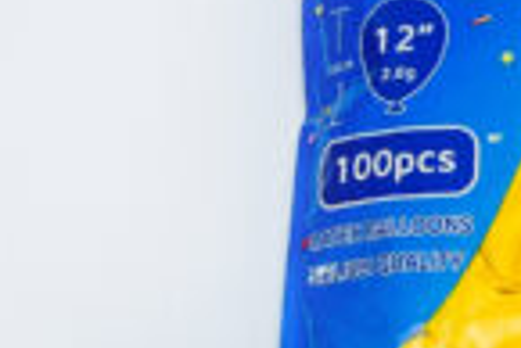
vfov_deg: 9.7
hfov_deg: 14.1
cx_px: 586
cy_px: 88
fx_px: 2057
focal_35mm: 142
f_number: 10
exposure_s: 1/160
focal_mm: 32
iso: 2500
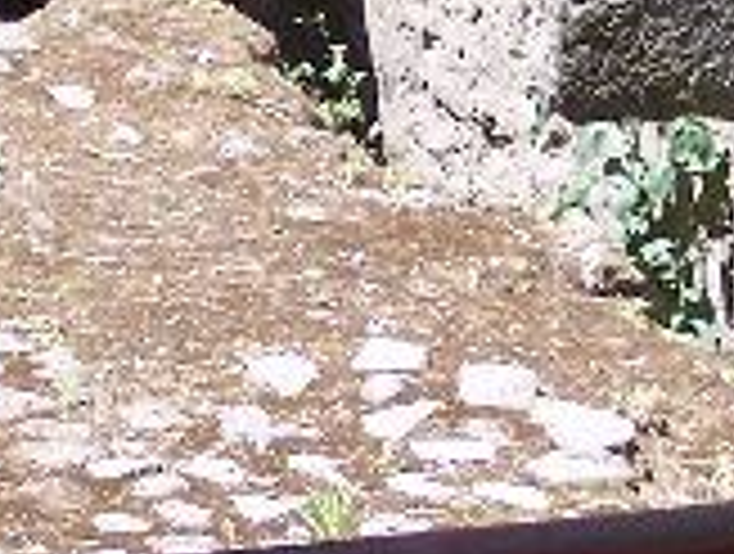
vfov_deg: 7.9
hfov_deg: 10.6
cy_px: -279
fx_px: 3953
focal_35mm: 186
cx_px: 437
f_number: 2.8
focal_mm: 8
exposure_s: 1/700
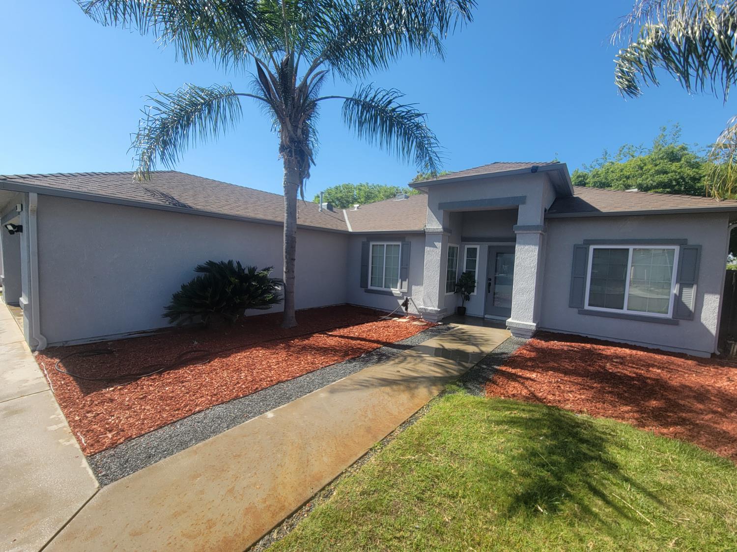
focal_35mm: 13
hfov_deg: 106.2
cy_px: 276
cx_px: 368
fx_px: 277
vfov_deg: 89.9
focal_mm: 2.2
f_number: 2.2
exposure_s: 1/1036
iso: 50
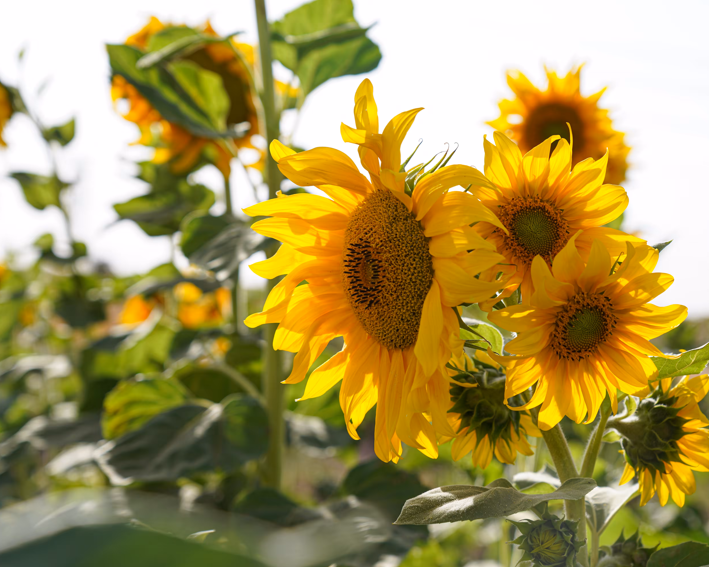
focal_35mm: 83
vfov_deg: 18.5
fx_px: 1742
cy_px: 282
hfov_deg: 23.0
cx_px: 413
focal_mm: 73
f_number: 5.6
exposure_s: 1/320
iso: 100
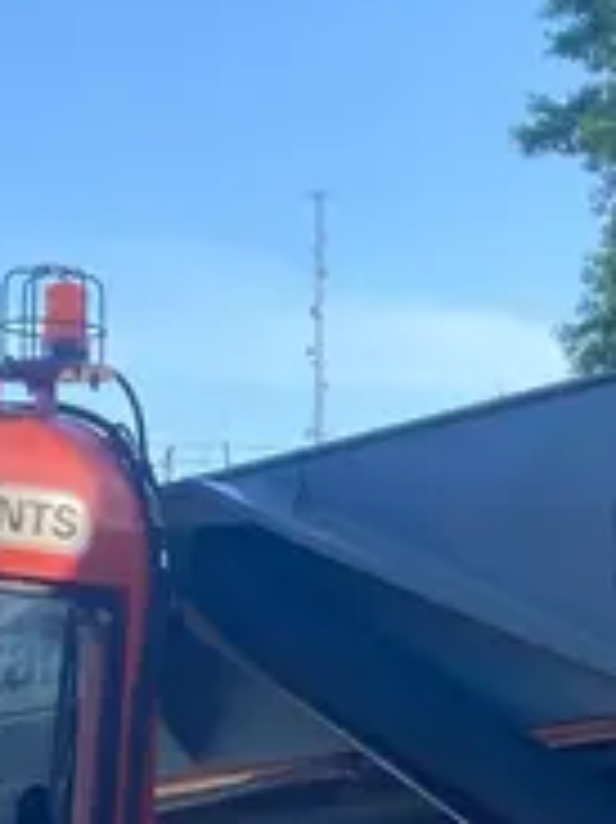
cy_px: 1105
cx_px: 414
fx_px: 2661
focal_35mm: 112
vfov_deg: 16.5
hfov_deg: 13.2
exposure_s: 1/458
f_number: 1.8
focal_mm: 3.99
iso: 20
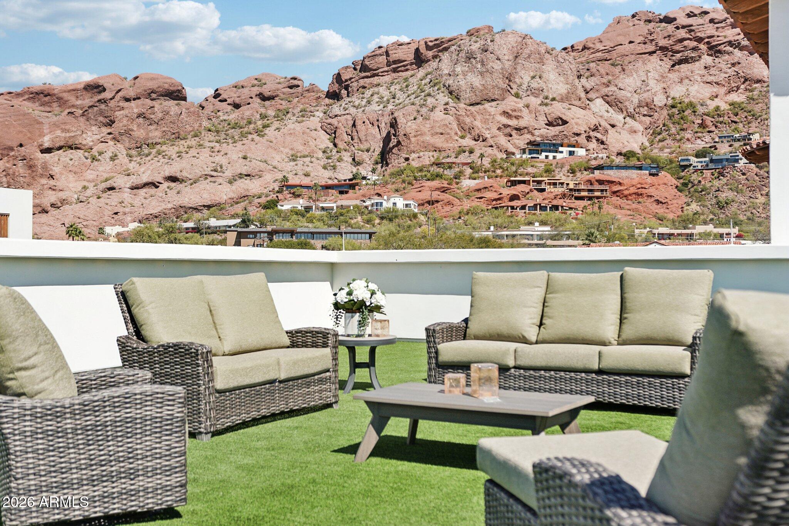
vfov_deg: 31.9
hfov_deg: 46.4
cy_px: 263
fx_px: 920
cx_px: 394
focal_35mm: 42
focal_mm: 28
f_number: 3.5
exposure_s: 1/3000
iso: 100
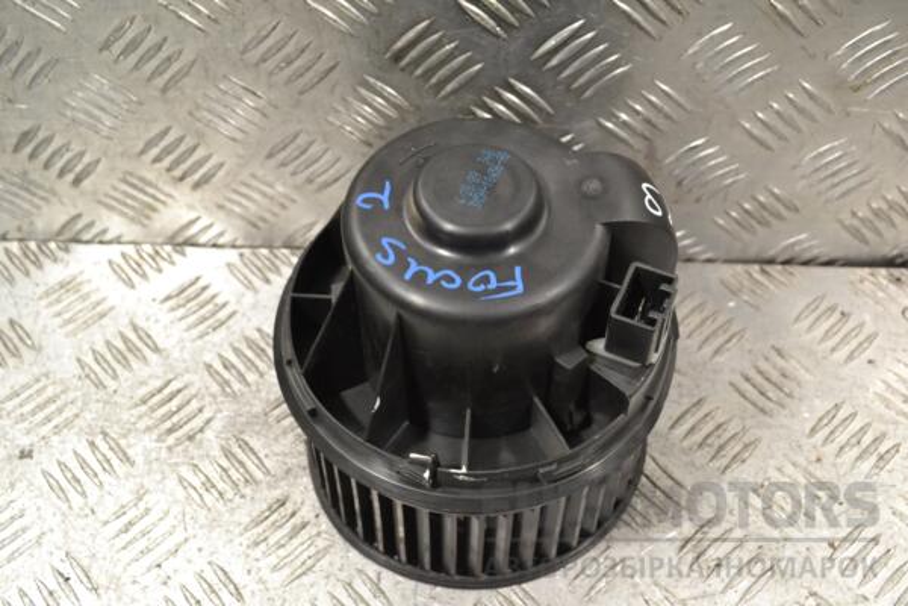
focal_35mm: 42
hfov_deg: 46.4
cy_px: 303
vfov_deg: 31.9
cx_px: 454
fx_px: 1059
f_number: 7.1
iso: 3200
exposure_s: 1/200
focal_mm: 28
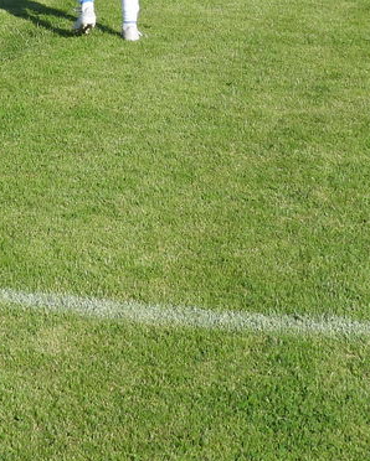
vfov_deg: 12.7
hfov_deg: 10.4
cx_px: -5
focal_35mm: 148
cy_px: -88
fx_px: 2024
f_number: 3.2
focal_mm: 8.5
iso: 100
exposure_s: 1/1000
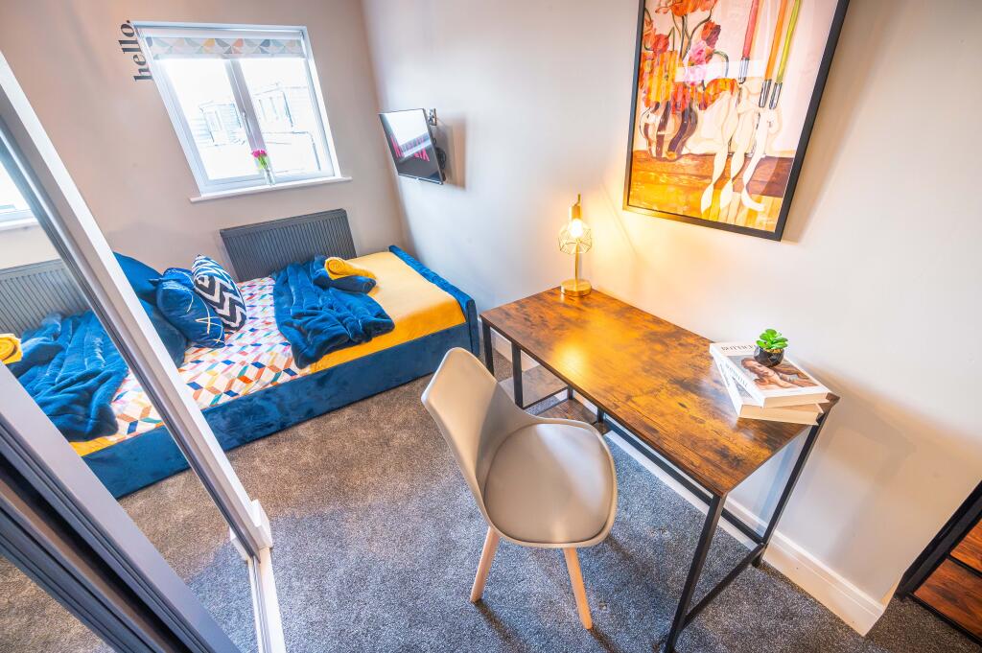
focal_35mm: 14
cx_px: 491
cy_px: 326
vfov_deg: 81.1
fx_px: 382
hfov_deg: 104.3
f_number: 11
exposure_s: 1/30
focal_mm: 14
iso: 3200
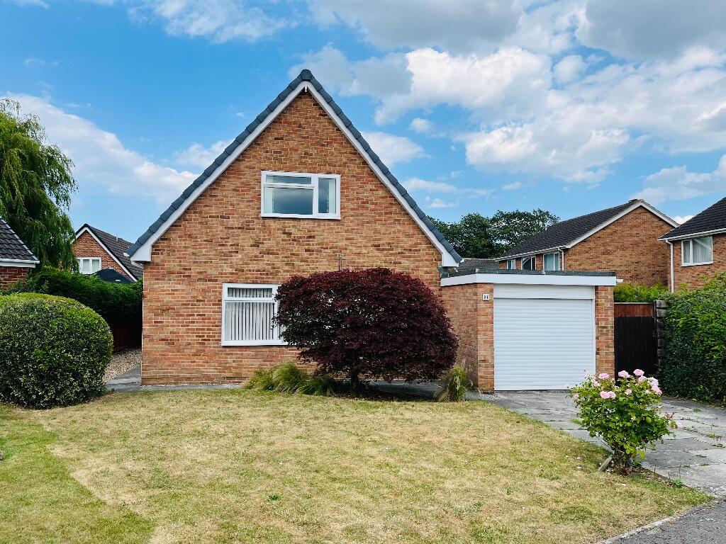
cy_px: 272
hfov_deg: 67.3
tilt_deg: +2.6
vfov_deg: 53.1
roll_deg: +0.1
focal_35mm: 26
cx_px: 363
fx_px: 545
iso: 50
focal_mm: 5.1
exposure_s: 1/2688
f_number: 1.6
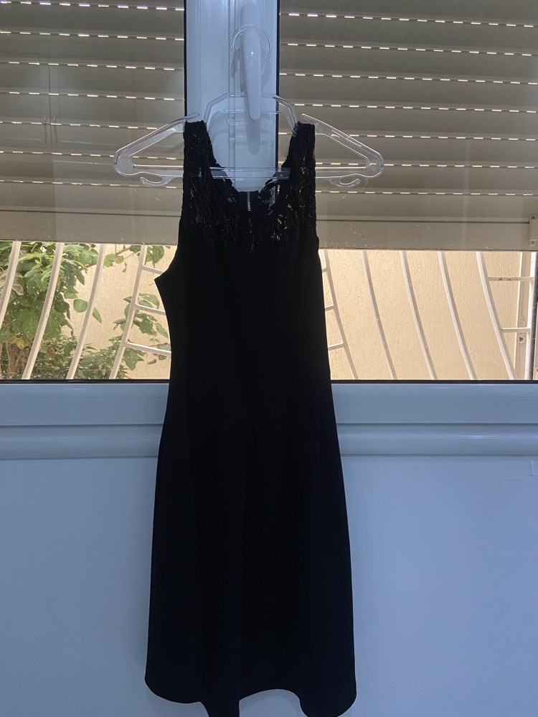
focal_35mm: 26
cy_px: 358
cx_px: 269
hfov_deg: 53.1
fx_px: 539
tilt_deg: -4.9
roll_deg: -0.2
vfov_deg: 67.3
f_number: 1.8
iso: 125
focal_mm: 4.25
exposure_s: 1/94
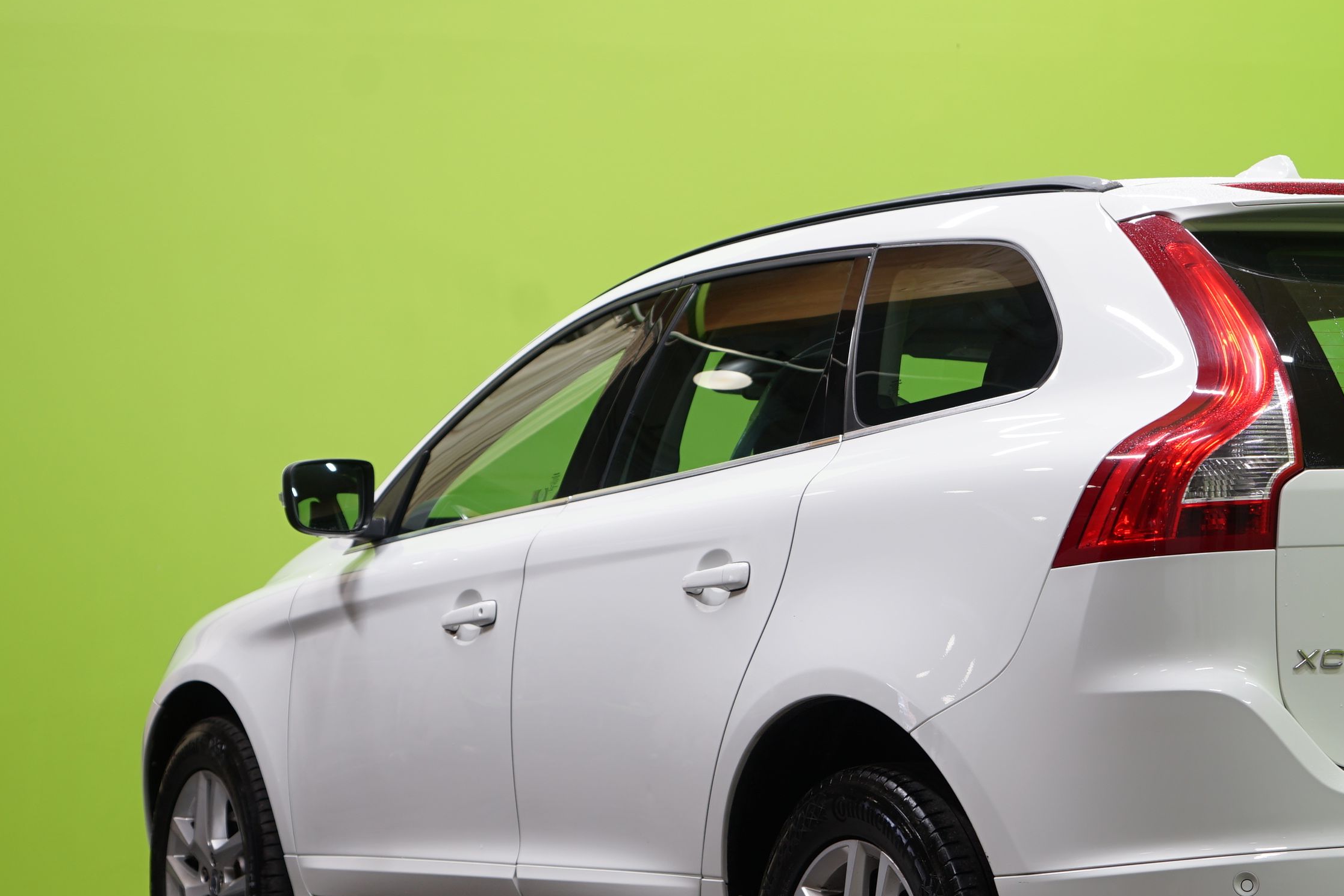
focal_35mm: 97
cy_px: 620
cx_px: 1078
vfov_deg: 14.1
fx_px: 3621
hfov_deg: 20.8
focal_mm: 55
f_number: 5
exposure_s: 1/13
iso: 125
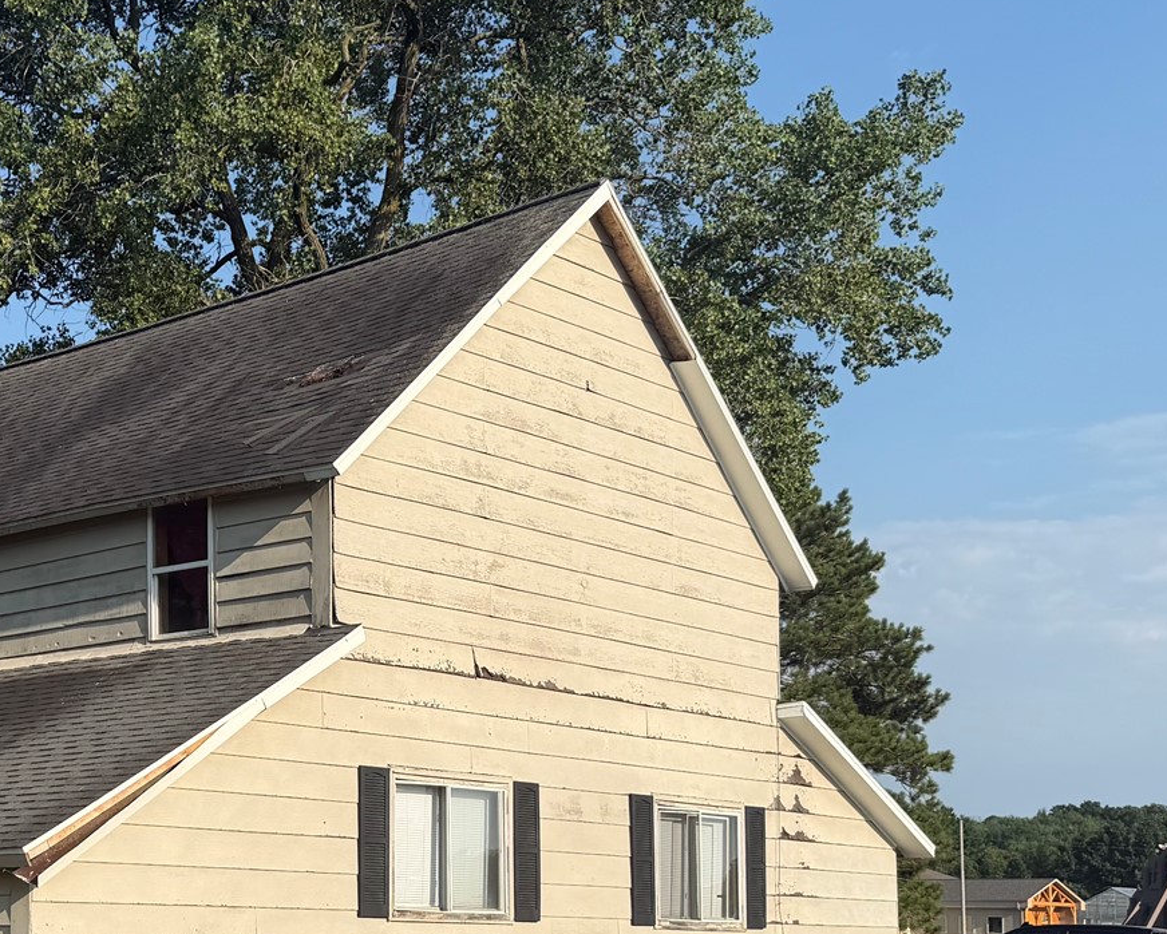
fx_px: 1900
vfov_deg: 27.1
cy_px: 740
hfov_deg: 31.7
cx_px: 17
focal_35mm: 55
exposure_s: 1/4167
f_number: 1.78
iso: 80
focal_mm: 6.76
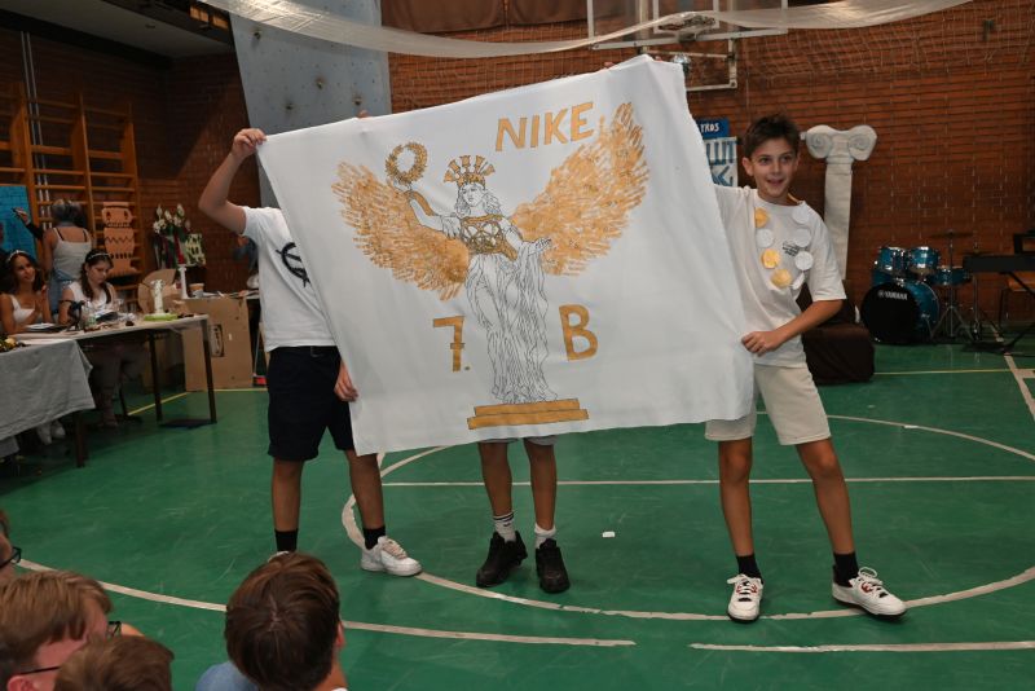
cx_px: 518
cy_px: 346
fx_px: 1007
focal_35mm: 35
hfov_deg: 54.4
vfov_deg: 37.9
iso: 1600
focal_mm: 35
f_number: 6.3
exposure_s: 1/125
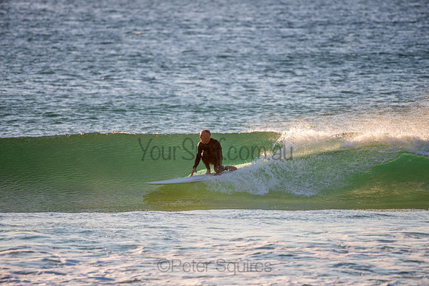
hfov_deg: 3.9
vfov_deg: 2.6
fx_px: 6272
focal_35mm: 526
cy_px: 143
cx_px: 214
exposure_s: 1/400
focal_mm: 500
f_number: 5.6
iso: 72
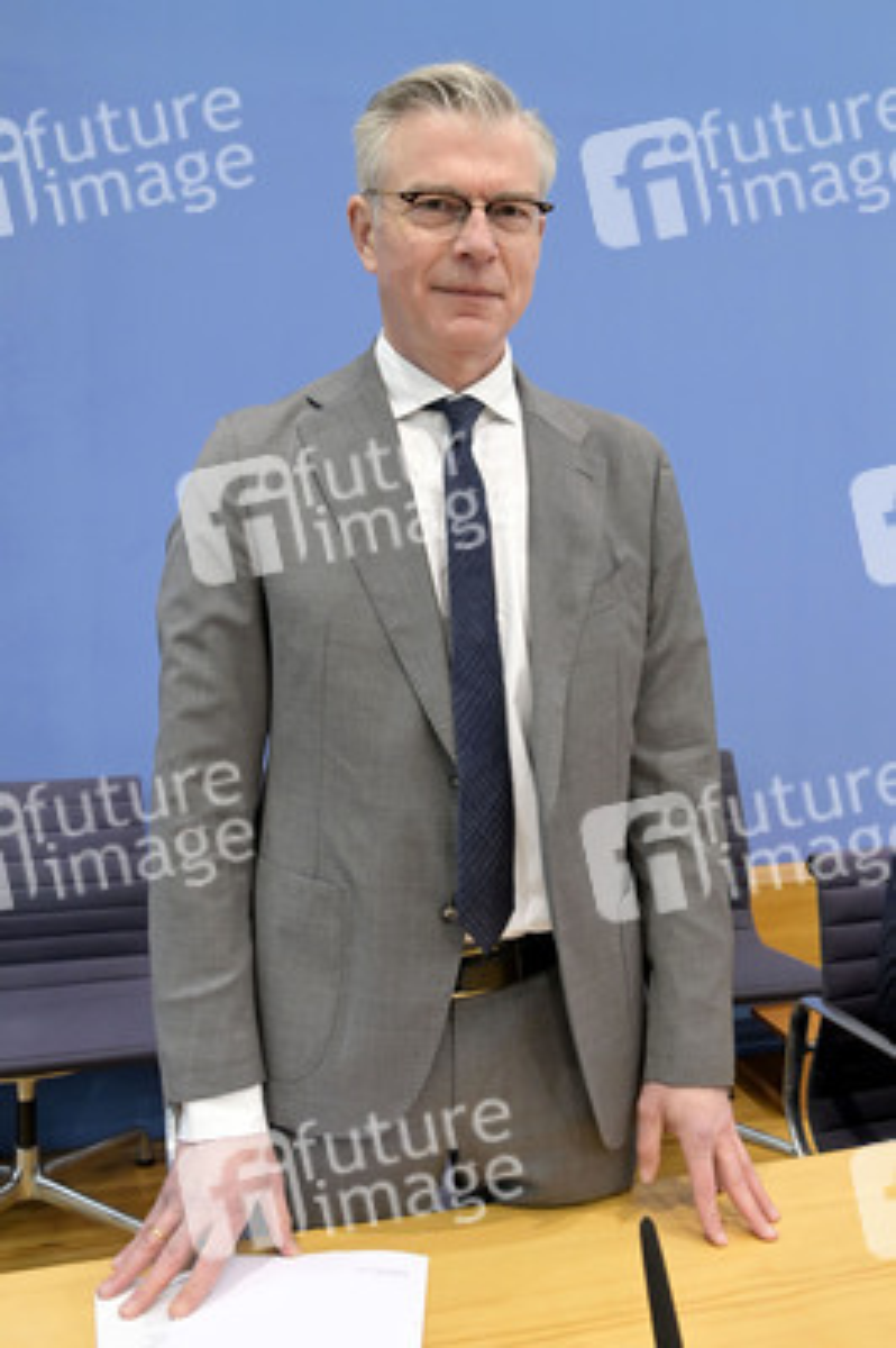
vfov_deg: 58.8
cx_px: 448
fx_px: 1197
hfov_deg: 41.0
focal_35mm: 32
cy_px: 674
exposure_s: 1/500
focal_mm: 32
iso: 5000
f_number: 5.6
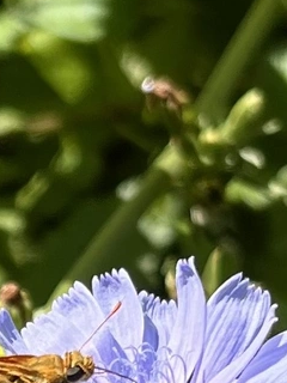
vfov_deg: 34.2
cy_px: 365
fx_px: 575
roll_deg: -20.1
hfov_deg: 28.0
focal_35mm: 52
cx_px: 111
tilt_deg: -39.9
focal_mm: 5.1
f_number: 1.6
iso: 50
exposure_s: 1/1404
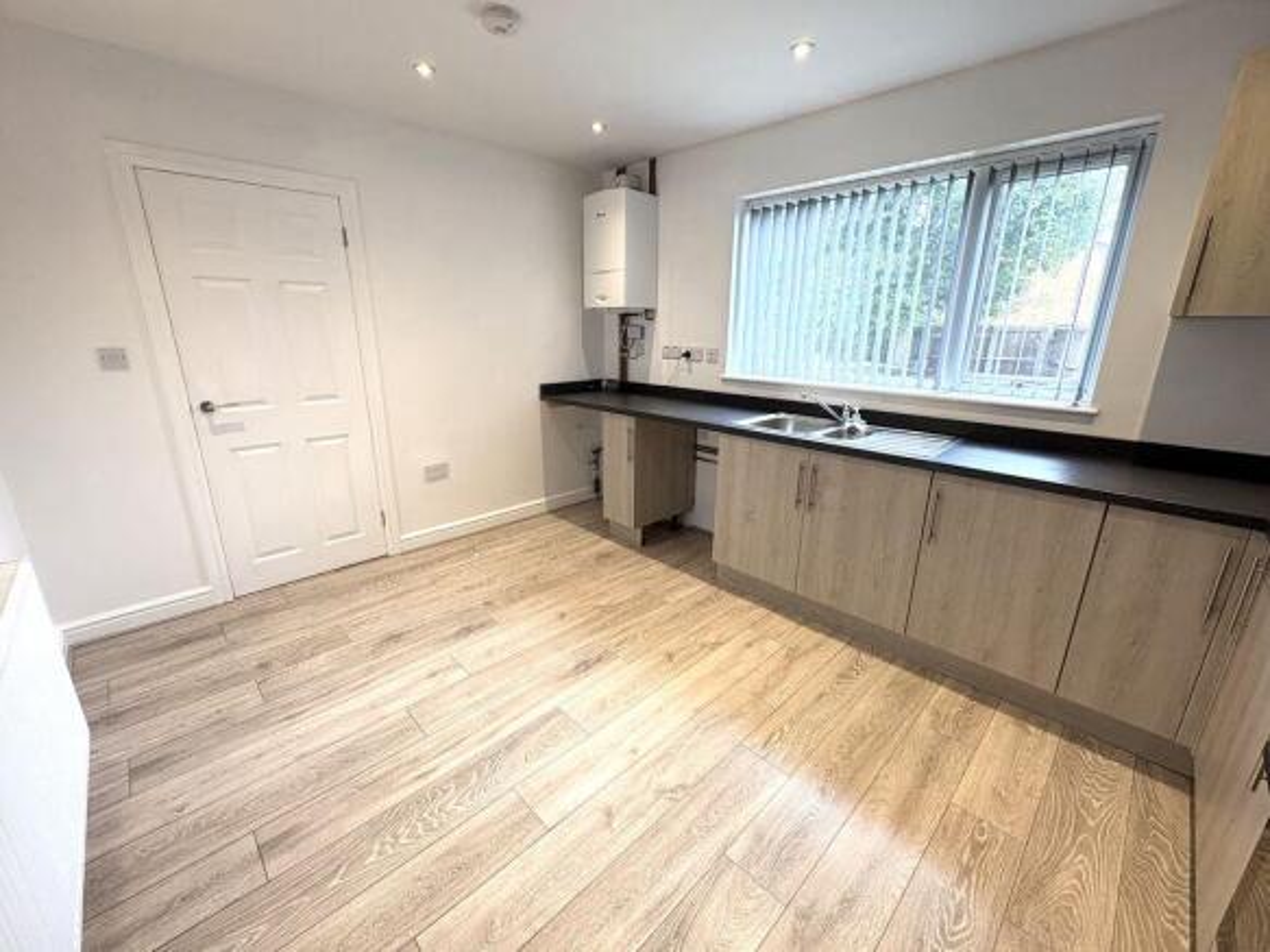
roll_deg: +1.4
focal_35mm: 14
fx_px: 514
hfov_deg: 102.1
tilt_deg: -15.8
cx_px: 635
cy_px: 476
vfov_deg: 85.7
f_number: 2.2
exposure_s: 1/100
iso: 125
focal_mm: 2.22
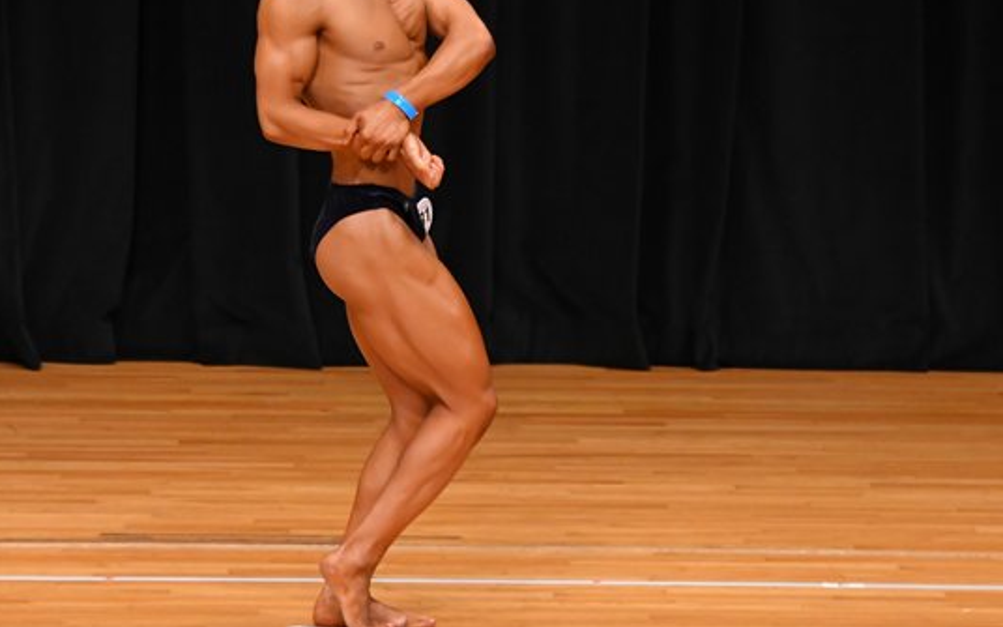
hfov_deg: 5.0
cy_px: 219
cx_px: 383
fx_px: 11481
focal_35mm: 420
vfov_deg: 3.1
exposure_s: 1/400
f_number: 5.6
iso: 3200
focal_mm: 190
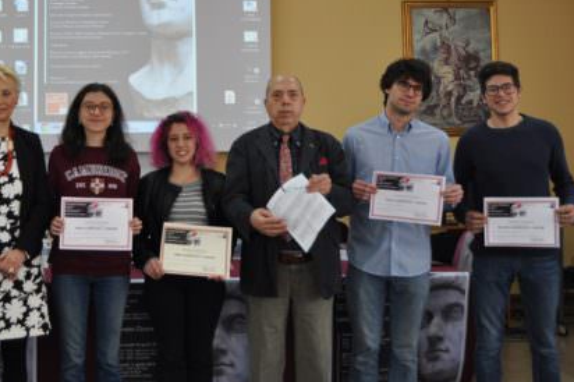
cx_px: 127
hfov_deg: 37.1
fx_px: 828
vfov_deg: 25.6
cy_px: 93
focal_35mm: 52
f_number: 3.5
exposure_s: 1/100
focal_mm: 22
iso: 500
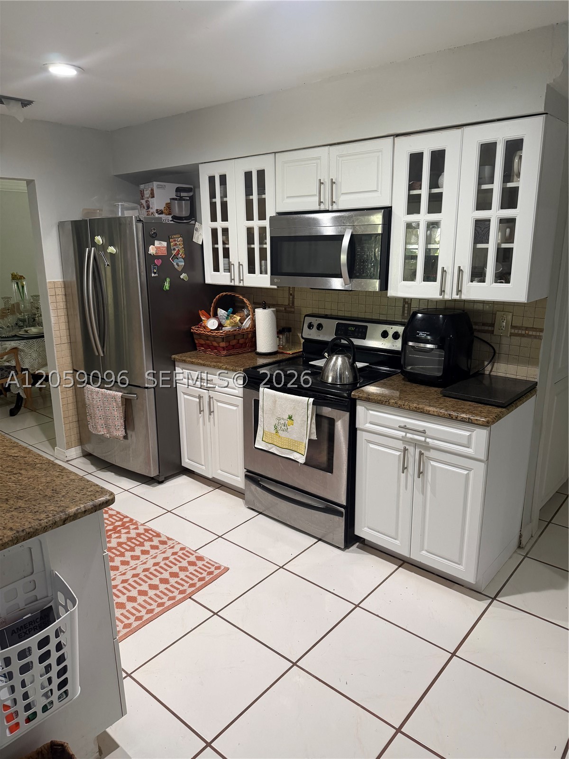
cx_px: 284
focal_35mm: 24
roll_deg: +0.3
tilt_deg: -14.7
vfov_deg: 71.6
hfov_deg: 56.8
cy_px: 380
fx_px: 526
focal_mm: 6.76
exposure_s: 1/61
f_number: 1.78
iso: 200
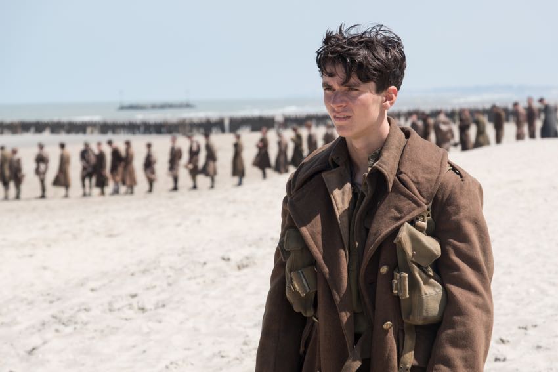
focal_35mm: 203
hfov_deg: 10.1
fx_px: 3147
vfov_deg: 6.8
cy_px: 186
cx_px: 279
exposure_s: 1/150
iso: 200
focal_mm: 135
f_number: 10
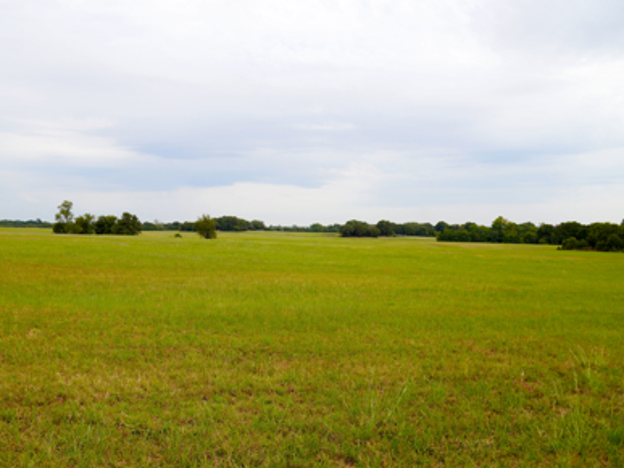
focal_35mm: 39
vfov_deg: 37.2
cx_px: 284
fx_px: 695
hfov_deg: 48.3
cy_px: 240
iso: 100
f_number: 7.1
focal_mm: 23
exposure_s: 1/100
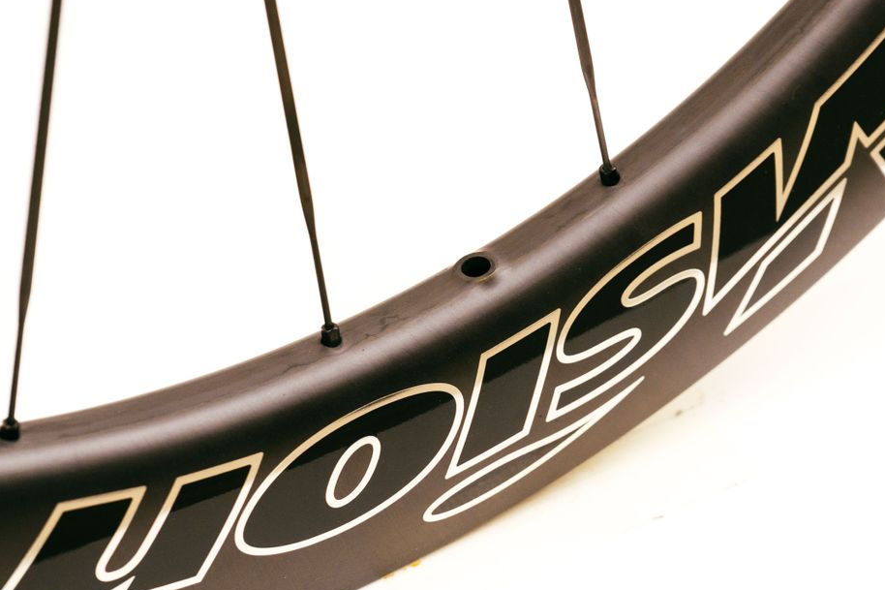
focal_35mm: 98
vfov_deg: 14.0
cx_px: 526
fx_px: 2409
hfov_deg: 20.8
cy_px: 327
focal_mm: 70
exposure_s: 1/125
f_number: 7.1
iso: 1000
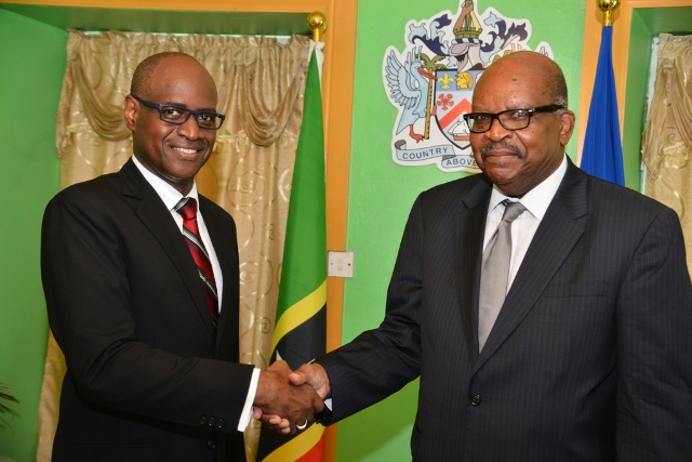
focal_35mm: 50
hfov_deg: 39.6
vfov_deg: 27.0
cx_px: 346
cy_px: 231
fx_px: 961
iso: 500
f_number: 6.3
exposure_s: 1/60
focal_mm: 50
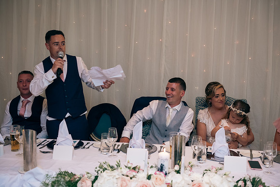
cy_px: 94
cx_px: 140
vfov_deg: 28.1
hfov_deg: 41.1
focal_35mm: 48
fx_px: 373
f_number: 3.5
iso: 640
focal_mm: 48
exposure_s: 1/160
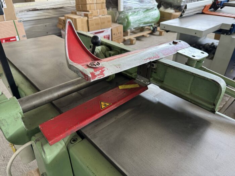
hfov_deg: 71.6
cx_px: 118
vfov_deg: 56.8
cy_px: 88
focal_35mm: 24
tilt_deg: -31.8
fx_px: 163
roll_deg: +0.0
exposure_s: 1/50
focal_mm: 6.76
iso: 400
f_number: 1.78
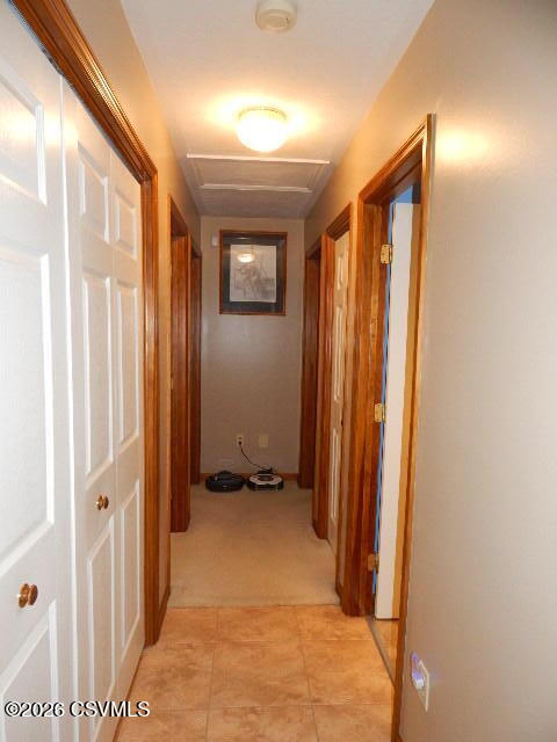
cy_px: 371
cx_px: 278
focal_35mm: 22
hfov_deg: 61.1
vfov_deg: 76.4
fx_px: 472
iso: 200
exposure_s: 1/30
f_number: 3
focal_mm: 4
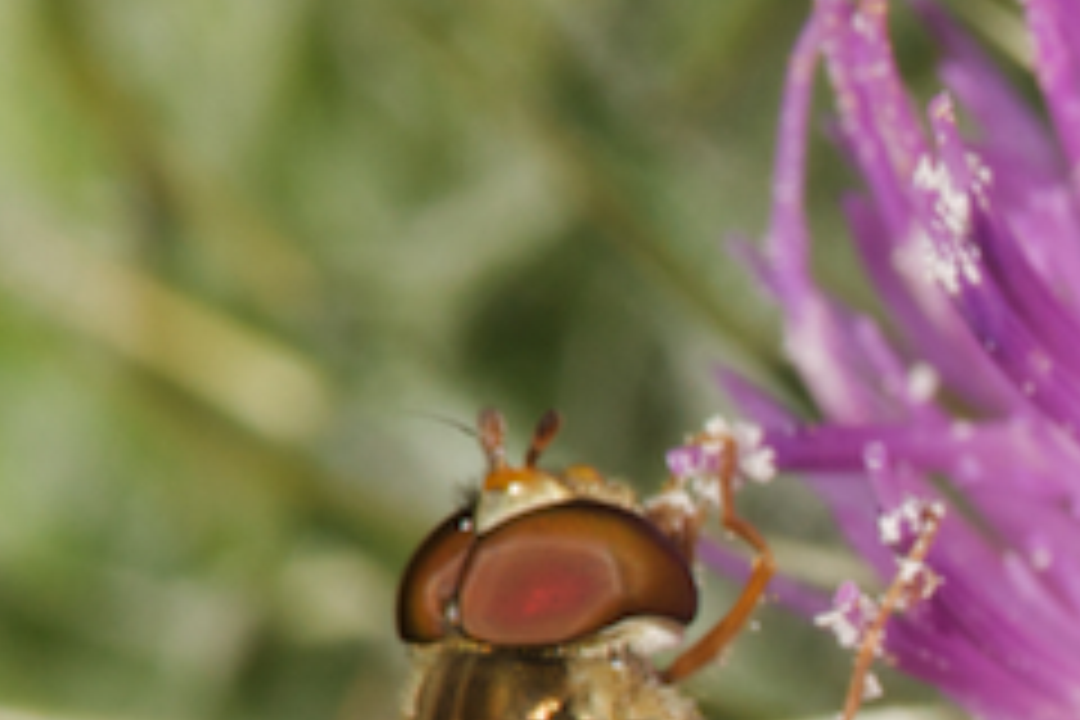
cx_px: 1264
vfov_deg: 1.9
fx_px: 21628
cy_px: 911
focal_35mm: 721
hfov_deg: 2.9
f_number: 13
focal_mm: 180
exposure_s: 1/200
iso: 200
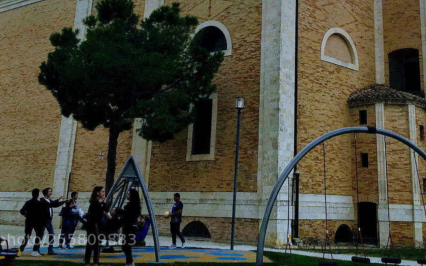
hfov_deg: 34.9
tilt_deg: +18.2
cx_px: 275
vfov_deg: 21.3
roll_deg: -0.7
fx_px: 673
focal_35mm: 58
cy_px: -22
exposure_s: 1/160
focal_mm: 4.15
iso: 25
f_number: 2.2
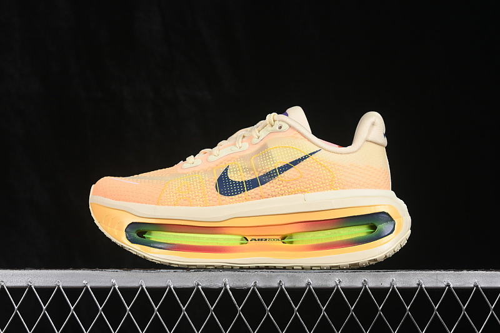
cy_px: 166
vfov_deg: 18.2
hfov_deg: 27.0
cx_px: 250
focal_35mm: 75
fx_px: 1041
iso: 160
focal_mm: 50
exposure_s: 1/80
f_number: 8
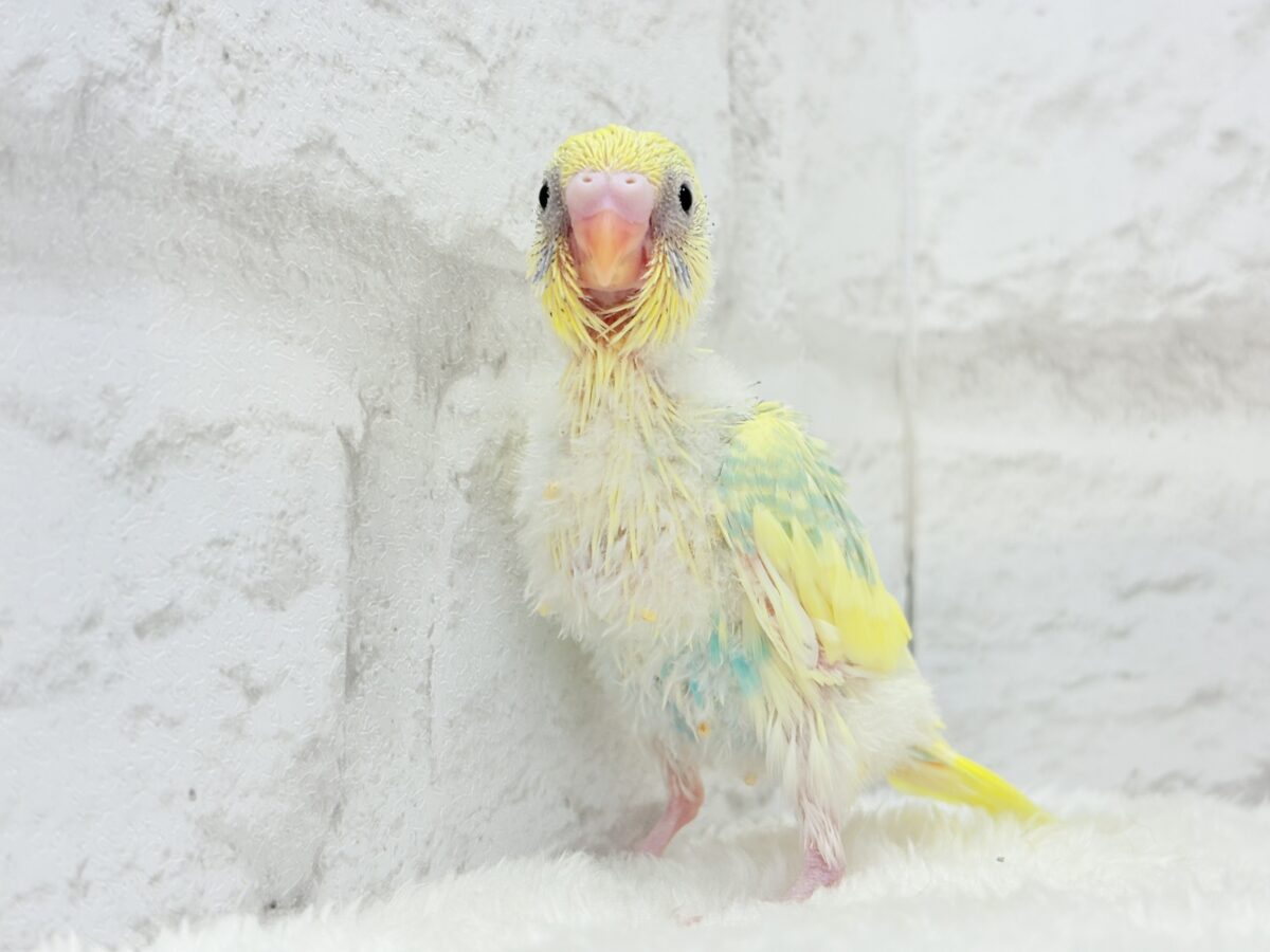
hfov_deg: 36.8
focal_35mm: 52
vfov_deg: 28.0
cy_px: 476
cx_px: 635
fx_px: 1908
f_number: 1.6
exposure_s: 1/100
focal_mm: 5.96
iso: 50
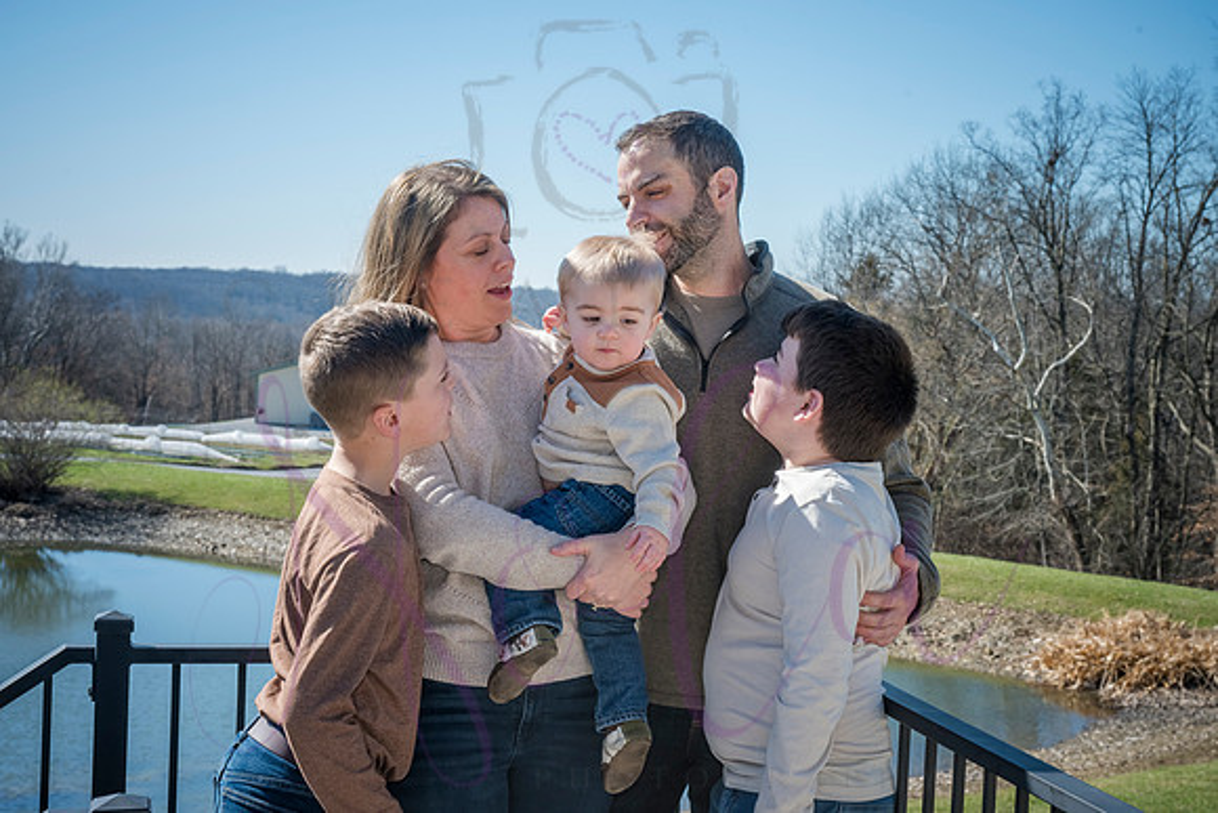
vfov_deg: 23.0
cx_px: 609
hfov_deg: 33.9
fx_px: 1997
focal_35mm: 59
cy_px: 406
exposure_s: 1/320
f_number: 13
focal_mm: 59
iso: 400
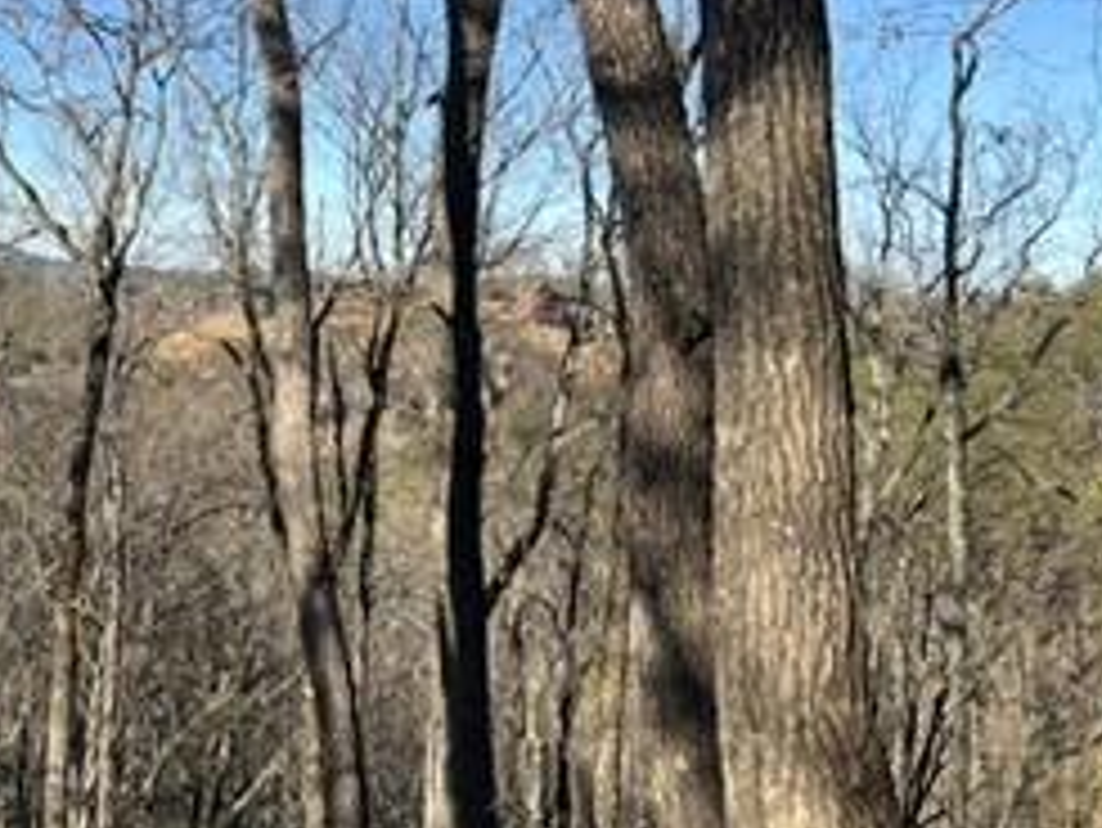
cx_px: 85
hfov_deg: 35.1
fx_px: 1624
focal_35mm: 51
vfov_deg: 28.4
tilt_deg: +0.0
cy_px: 284
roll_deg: -2.5
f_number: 1.5
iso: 50
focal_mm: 5.7
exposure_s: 1/2353
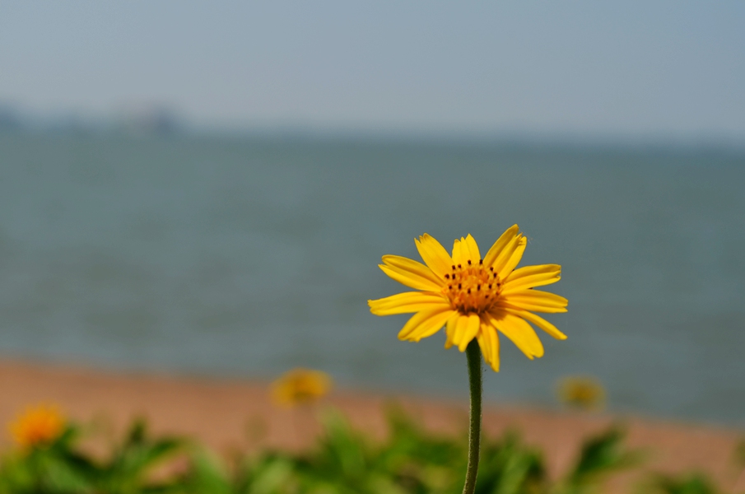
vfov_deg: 16.5
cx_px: 372
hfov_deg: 24.7
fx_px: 1704
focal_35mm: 82
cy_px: 247
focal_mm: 55
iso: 100
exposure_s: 1/500
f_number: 8
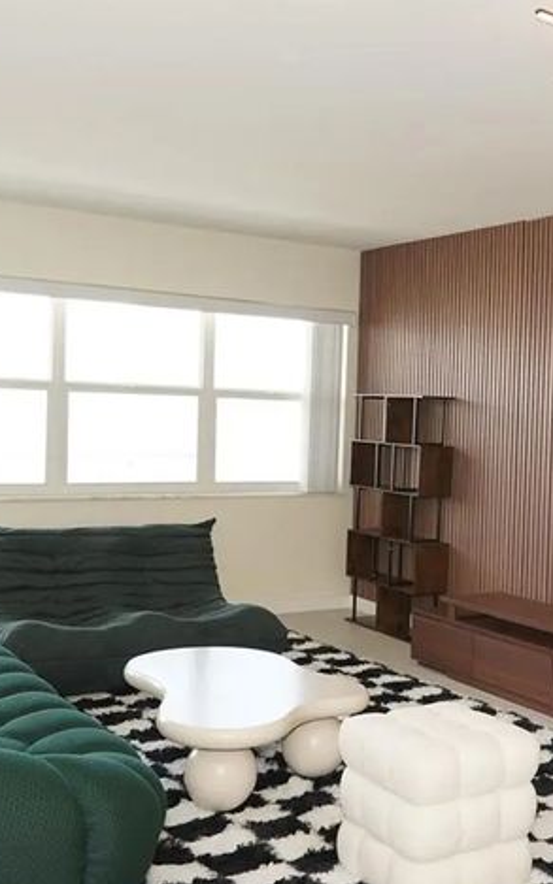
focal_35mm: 40
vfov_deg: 49.3
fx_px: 965
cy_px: 458
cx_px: 425
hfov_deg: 31.3
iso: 250
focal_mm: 12
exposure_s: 1/60
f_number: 4
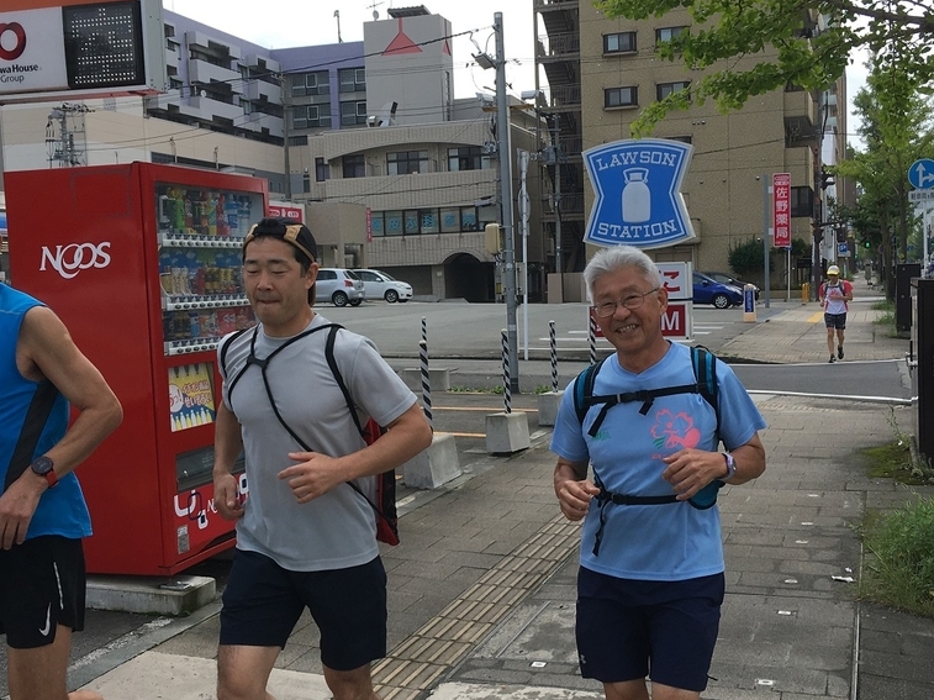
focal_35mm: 46
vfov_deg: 31.5
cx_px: 442
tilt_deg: -5.2
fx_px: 1241
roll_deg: +3.3
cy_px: 374
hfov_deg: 41.2
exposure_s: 1/884
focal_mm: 4.15
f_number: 2.2
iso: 25
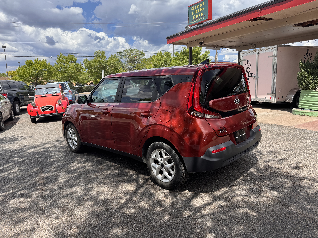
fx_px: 220
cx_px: 159
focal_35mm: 24
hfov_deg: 71.6
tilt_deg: -10.1
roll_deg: -0.4
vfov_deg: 56.8
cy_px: 119
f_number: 1.78
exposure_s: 1/2252
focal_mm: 6.76
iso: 80
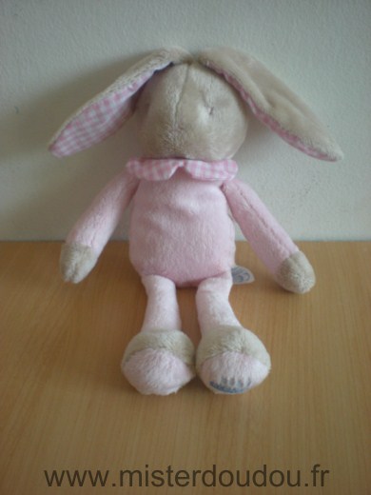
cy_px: 248
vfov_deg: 49.0
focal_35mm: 38
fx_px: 543
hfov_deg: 37.7
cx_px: 186
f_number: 3.1
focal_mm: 6.3
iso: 200
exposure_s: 1/19.6
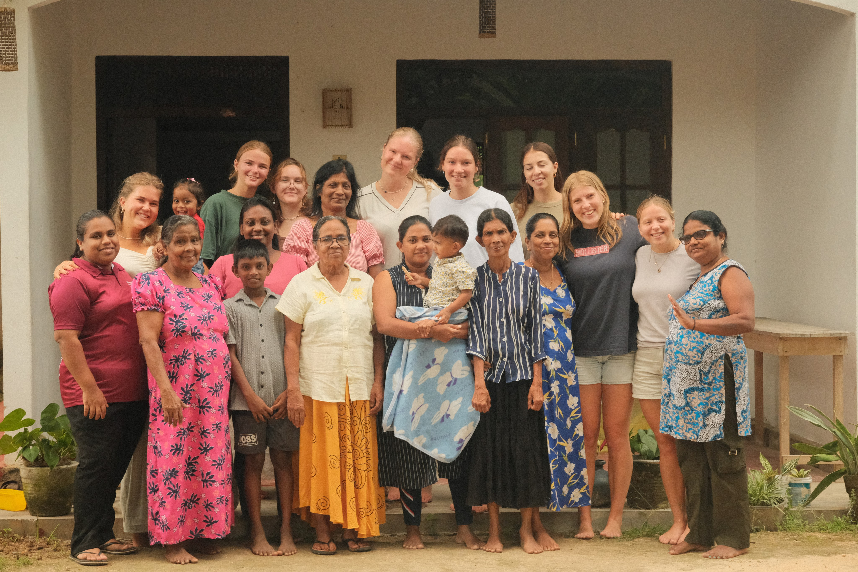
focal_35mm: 84
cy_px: 286
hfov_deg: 24.2
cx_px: 429
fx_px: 2002
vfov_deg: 16.3
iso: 6400
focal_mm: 56
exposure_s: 1/250
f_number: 5.6
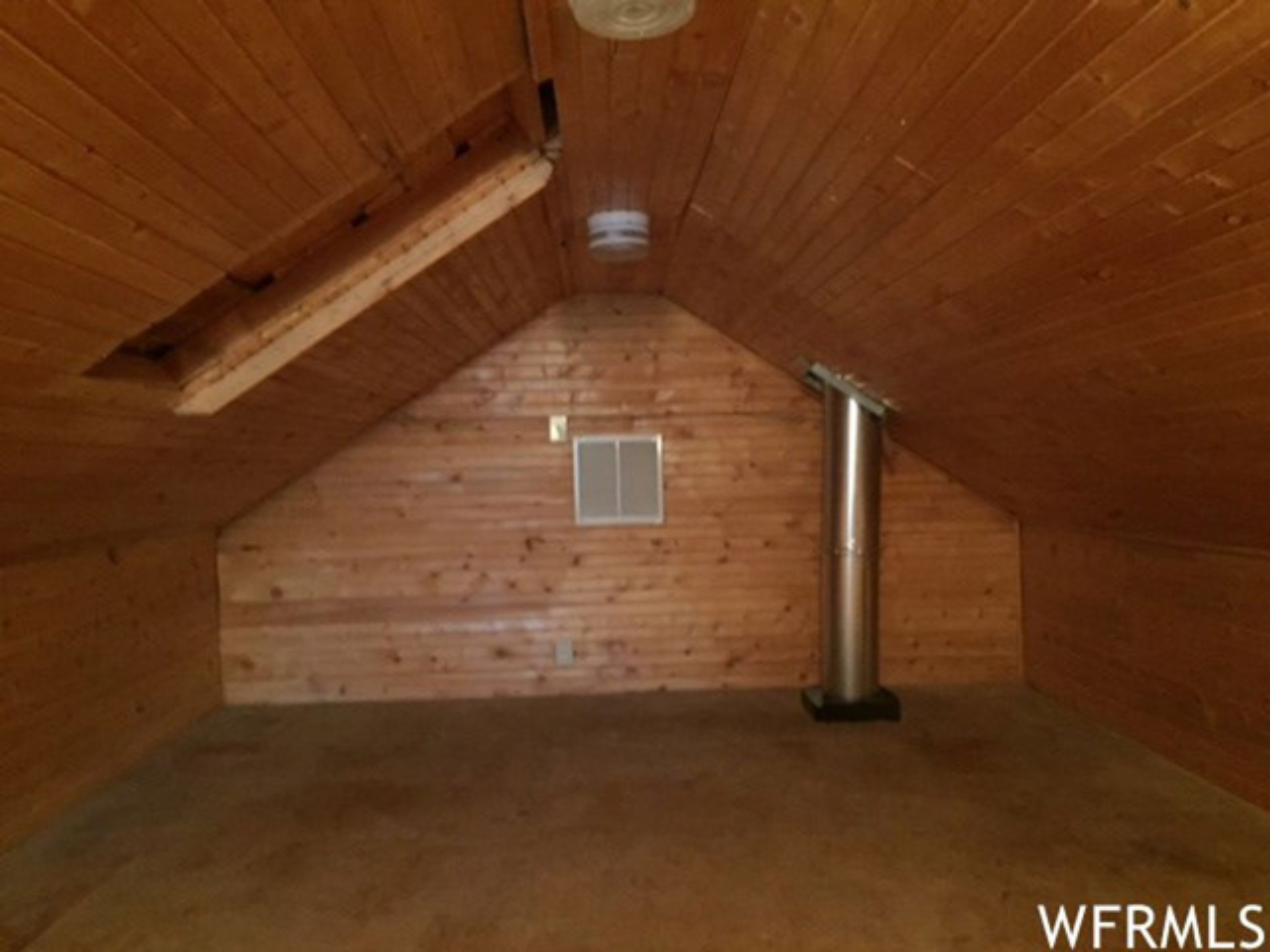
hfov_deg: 61.7
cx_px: 635
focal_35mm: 29
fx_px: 1064
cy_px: 476
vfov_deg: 48.2
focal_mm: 4.15
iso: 800
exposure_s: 1/15
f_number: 2.2
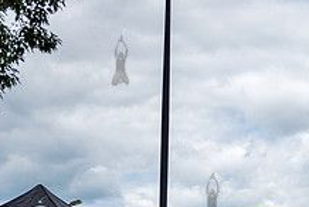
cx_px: 394
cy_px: 266
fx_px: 885
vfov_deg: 12.9
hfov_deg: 18.5
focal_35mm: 103
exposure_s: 1/4000
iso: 400
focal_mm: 38
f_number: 4
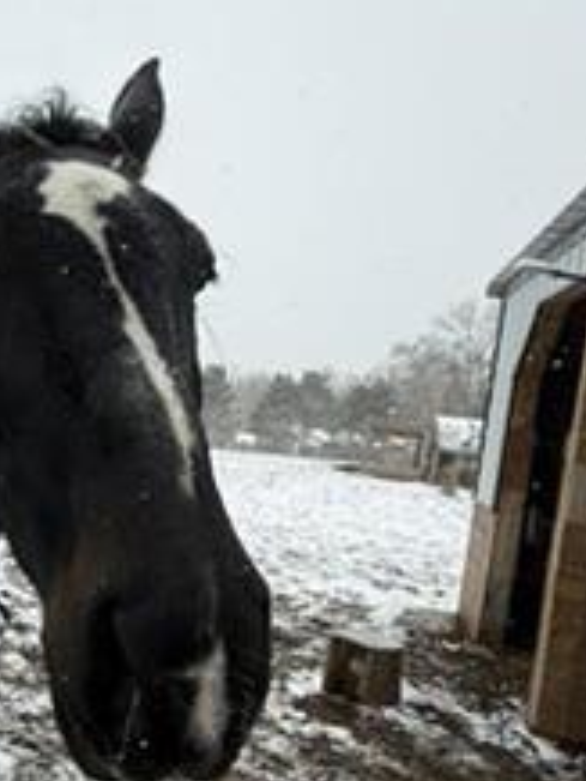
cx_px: -4
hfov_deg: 39.9
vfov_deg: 57.4
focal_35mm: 31
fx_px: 699
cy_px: 504
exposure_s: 1/549
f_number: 2.2
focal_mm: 2.22
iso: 64
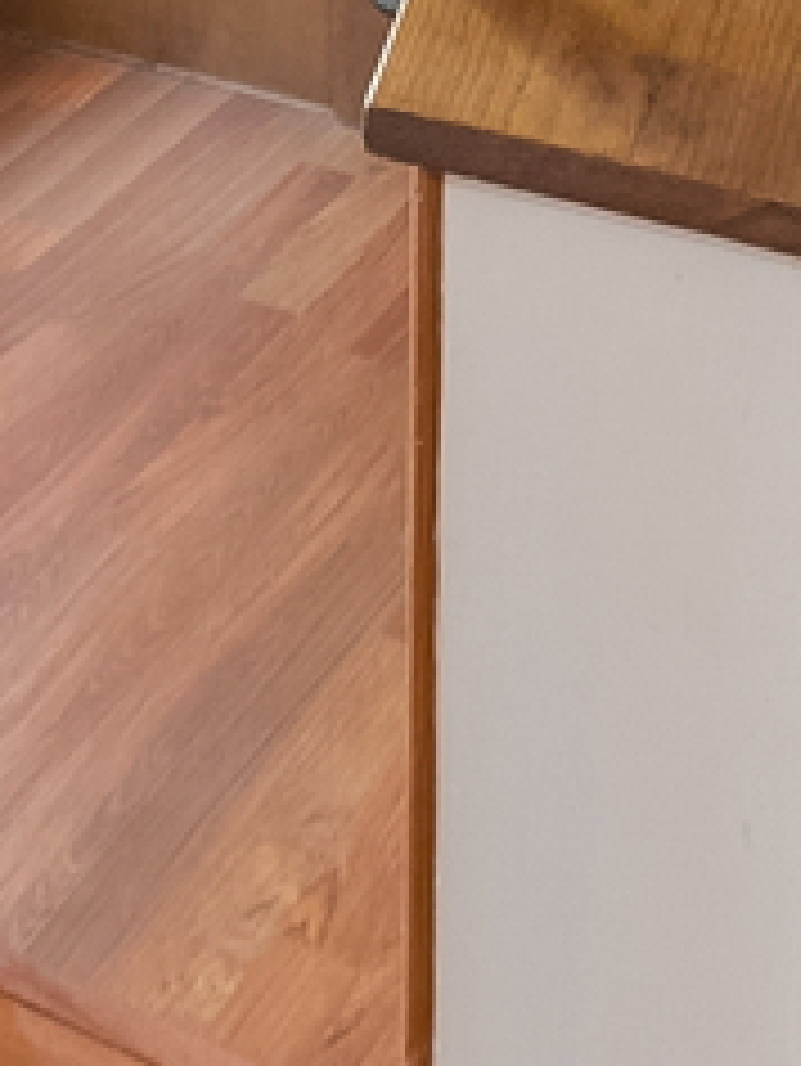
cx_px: 362
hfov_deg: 18.7
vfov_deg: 17.1
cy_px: -1142
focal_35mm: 79
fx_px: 2435
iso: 400
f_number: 8
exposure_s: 1/4
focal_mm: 12
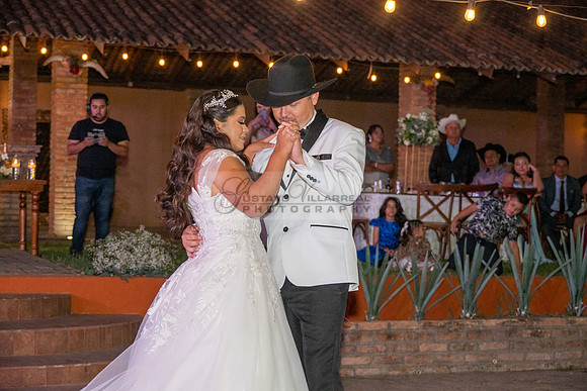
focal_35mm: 79
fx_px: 1288
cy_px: 196
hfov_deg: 25.7
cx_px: 294
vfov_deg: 17.3
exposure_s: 1/160
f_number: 6
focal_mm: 79
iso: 2000
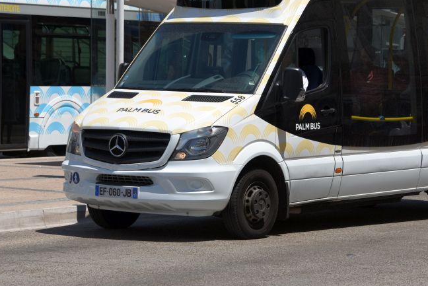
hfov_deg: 13.0
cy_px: 107
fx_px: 1880
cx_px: 279
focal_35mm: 158
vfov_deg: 8.7
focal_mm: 100
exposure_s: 1/640
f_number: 6.3
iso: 100
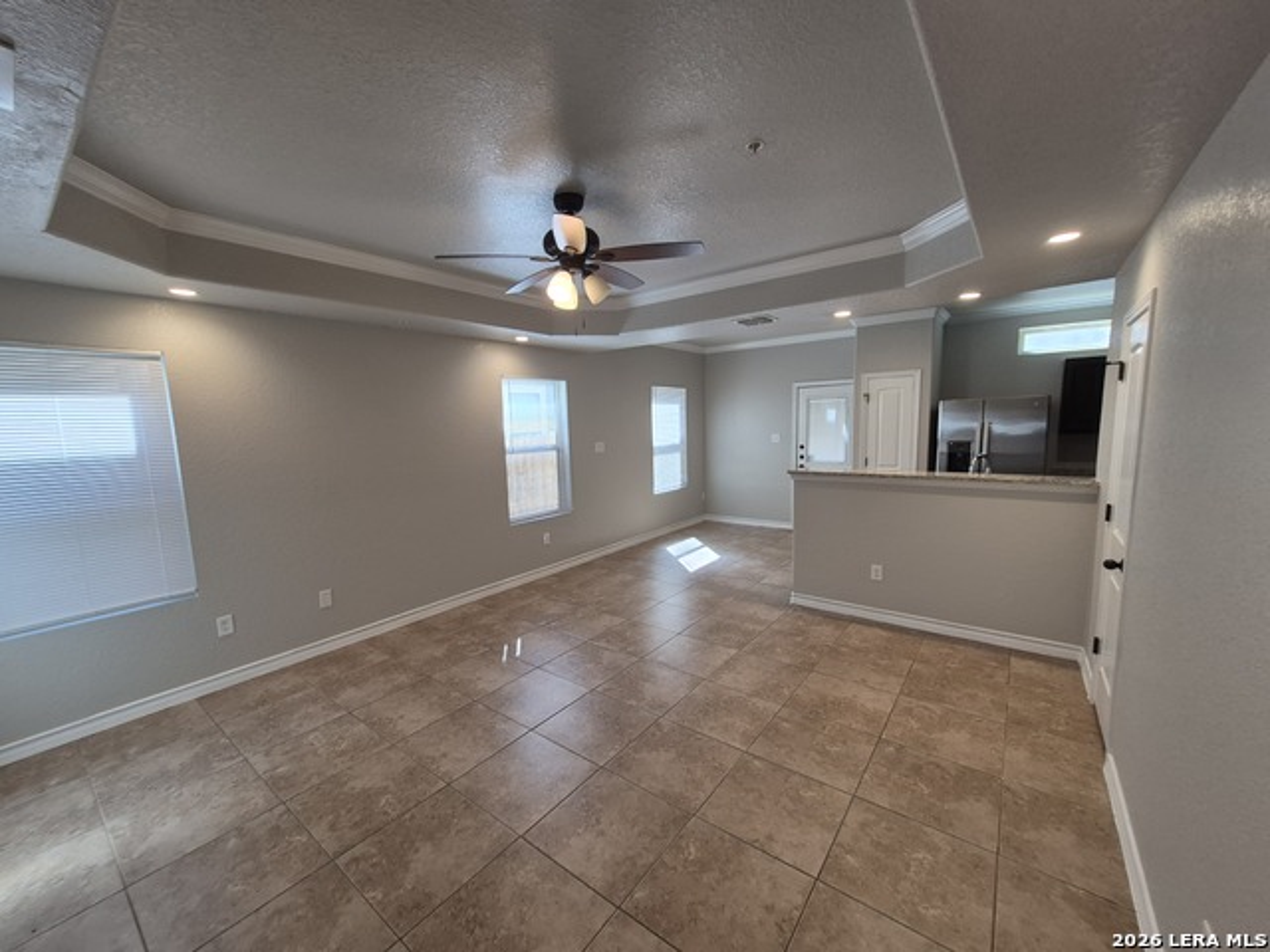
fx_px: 477
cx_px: 635
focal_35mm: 13
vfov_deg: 89.9
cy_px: 476
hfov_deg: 106.2
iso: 80
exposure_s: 1/60
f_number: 2.2
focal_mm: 1.74
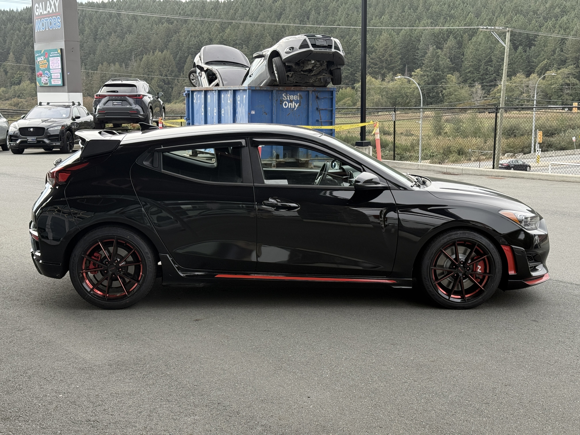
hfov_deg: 39.7
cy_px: 218
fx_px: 804
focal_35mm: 48
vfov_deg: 30.3
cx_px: 290
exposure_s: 1/778
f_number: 1.78
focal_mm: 6.76
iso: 64
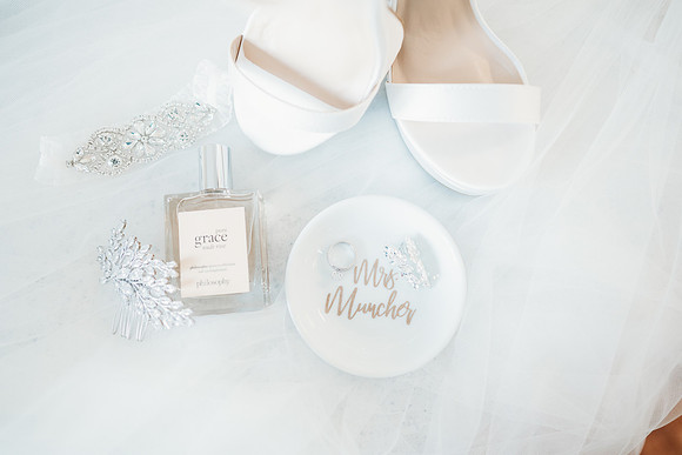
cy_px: 228
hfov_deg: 73.7
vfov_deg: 53.2
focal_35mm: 24
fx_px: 455
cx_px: 341
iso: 500
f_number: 2.5
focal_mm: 24
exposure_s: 1/160
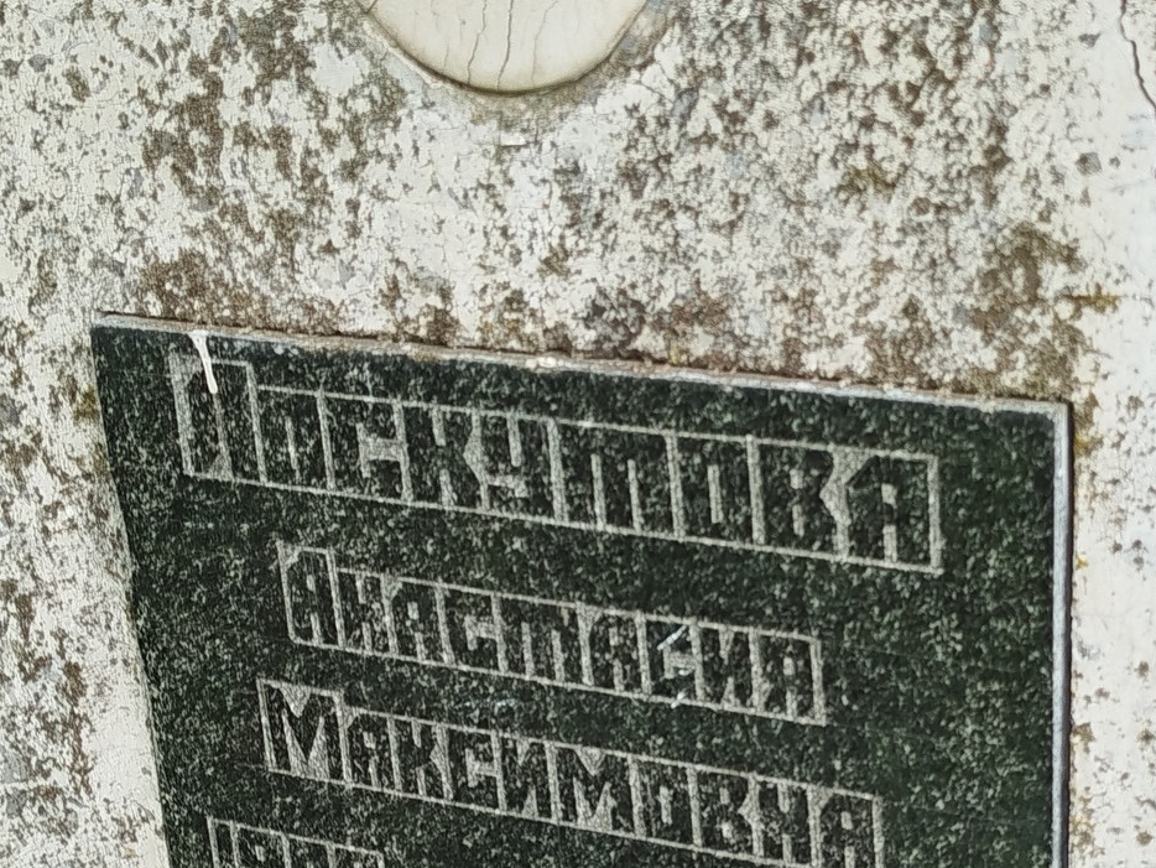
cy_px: 659
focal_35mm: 74
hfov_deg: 26.3
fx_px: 2472
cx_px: 640
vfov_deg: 19.8
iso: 64
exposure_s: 1/50
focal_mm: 5.31
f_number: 1.7
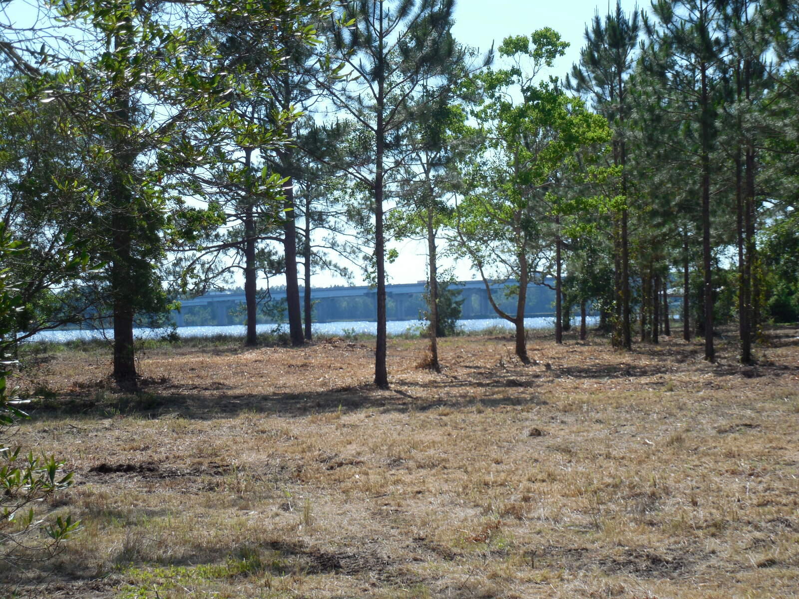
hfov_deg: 22.0
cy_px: 300
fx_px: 2054
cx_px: 400
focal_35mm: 89
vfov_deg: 16.6
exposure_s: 1/640
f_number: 4.6
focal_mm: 16
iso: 125
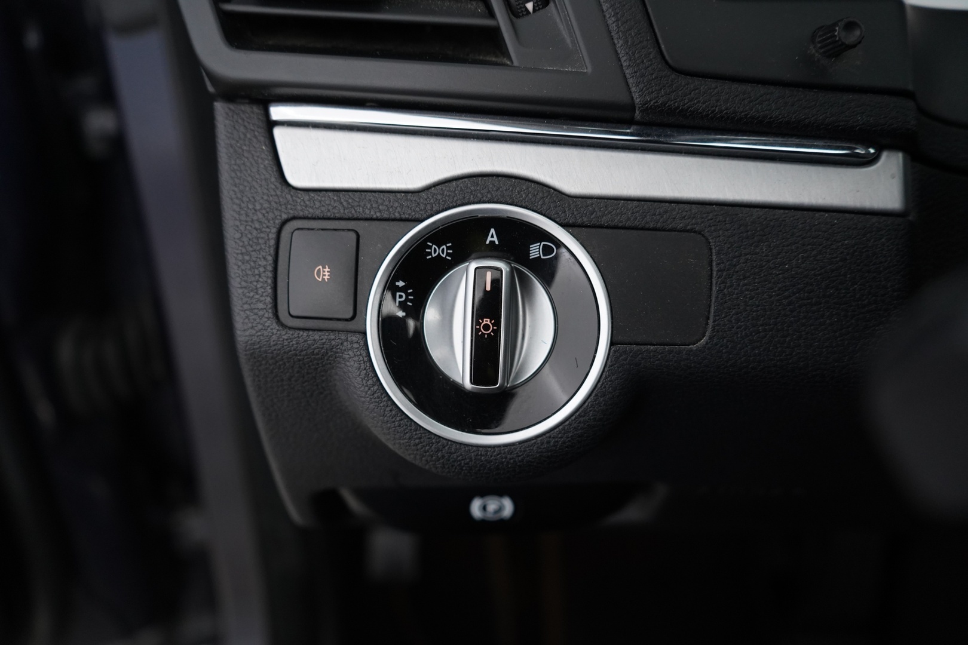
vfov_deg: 46.4
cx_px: 484
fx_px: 753
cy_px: 322
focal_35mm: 28
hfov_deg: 65.5
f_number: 3.5
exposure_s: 1/40
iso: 2000
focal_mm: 28
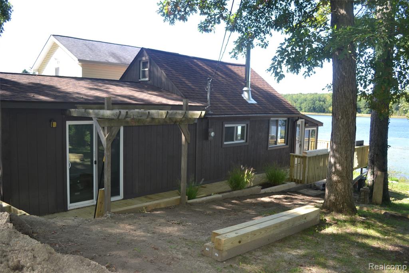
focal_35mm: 30
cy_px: 136
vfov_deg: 43.6
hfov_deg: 61.9
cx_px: 204
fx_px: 341
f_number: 4
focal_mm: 20
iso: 100
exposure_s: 1/125
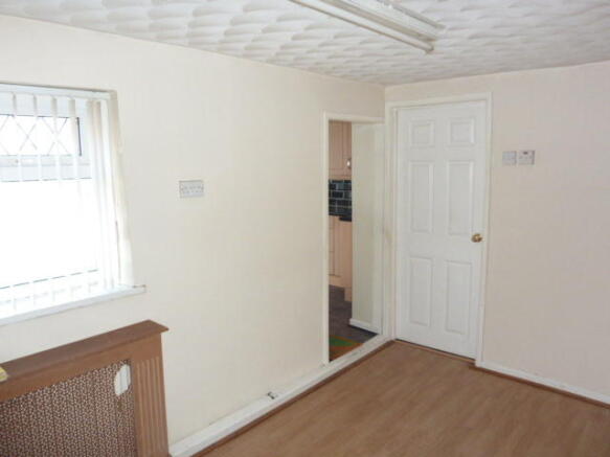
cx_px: 305
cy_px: 228
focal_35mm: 25
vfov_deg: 54.9
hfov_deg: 69.4
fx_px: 440
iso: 250
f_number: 3.3
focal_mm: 4.1
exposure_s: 1/30
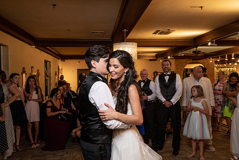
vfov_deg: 40.6
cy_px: 80
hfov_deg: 58.0
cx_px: 120
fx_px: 215
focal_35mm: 32
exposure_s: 1/200
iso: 2000
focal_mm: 31
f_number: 5.6
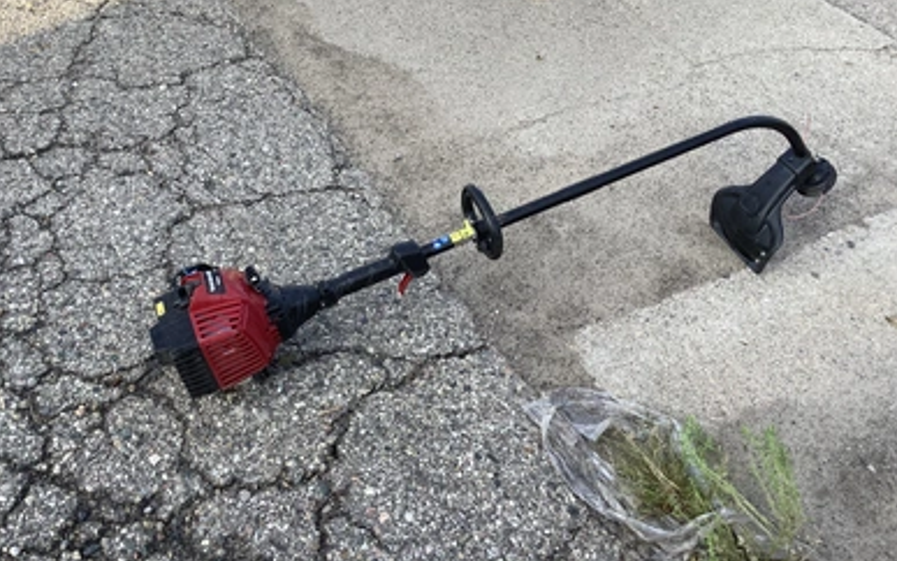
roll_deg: -5.7
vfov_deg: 37.3
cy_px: 262
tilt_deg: -43.3
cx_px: 445
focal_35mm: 34
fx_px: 831
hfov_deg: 56.7
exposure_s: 1/198
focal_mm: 3.3
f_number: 2.4
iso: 25
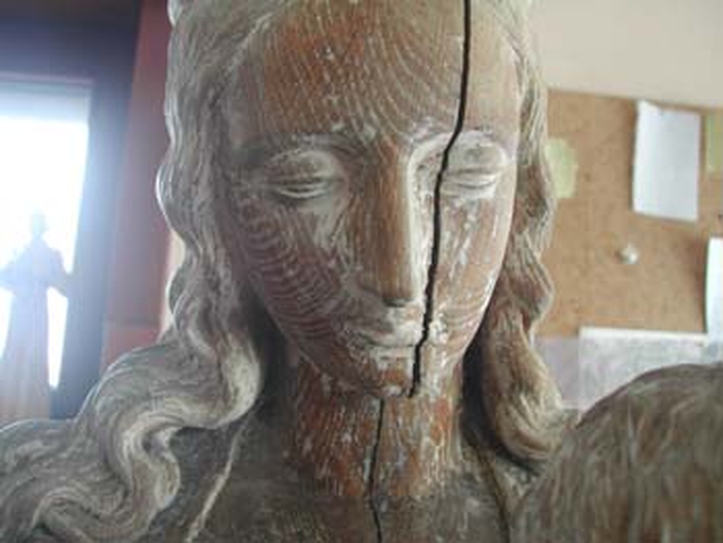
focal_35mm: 38
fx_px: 794
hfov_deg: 48.9
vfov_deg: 37.8
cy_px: 272
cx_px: 362
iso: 100
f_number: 2.8
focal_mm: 8
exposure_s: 1/31.6
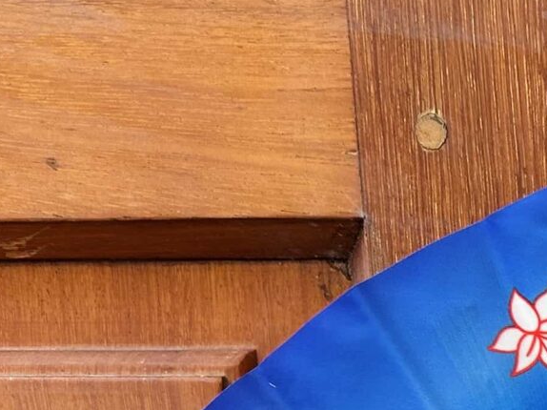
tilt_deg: -11.7
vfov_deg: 12.0
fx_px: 1832
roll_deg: +0.7
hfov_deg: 14.9
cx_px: 970
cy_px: 679
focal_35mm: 116
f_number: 1.5
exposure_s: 1/387
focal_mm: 5.7
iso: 50
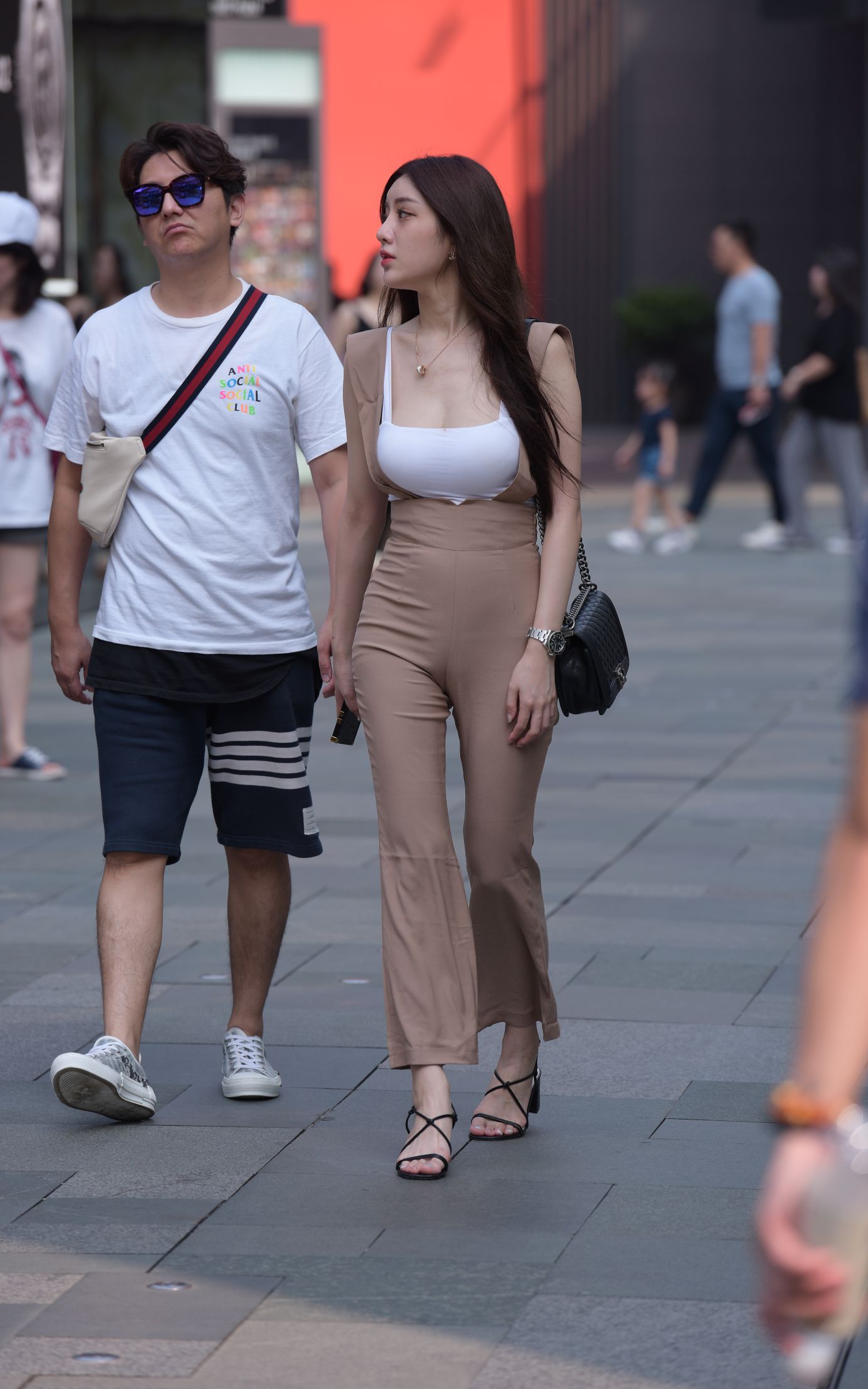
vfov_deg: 11.1
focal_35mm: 189
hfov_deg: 6.9
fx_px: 7153
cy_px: 695
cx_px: 413
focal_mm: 185
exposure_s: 1/800
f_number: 4
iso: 160
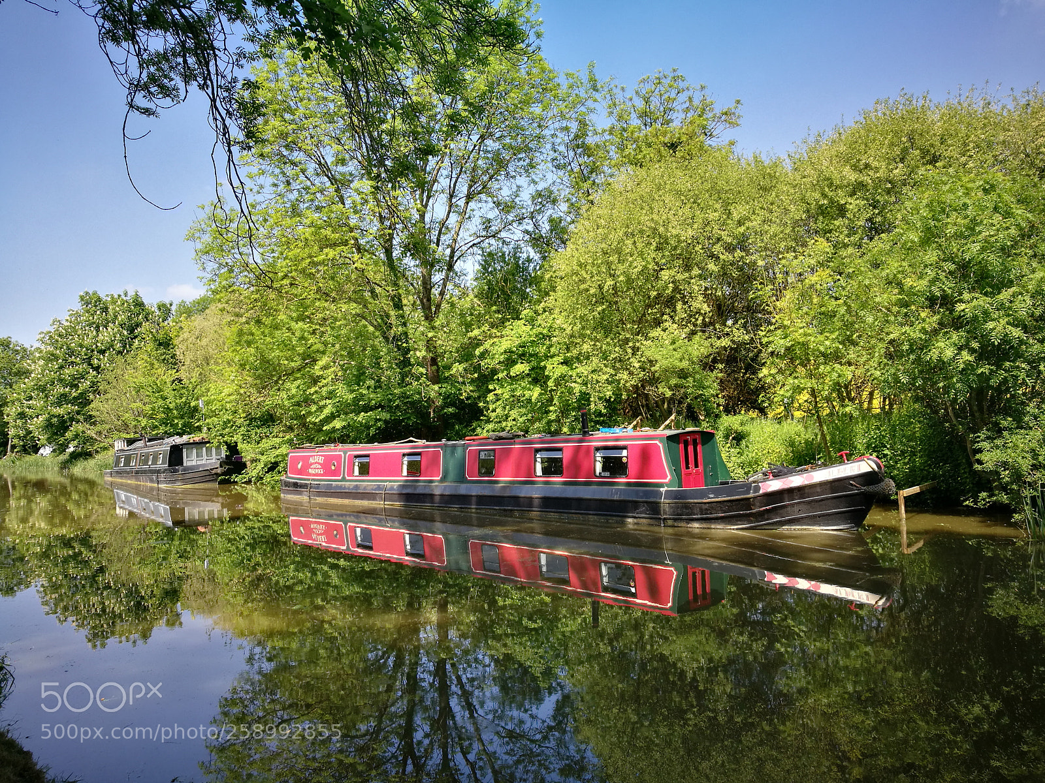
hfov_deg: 65.3
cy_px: 392
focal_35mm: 27
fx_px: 815
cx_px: 522
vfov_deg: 51.4
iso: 50
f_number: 2.2
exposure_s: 1/373
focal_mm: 4.5
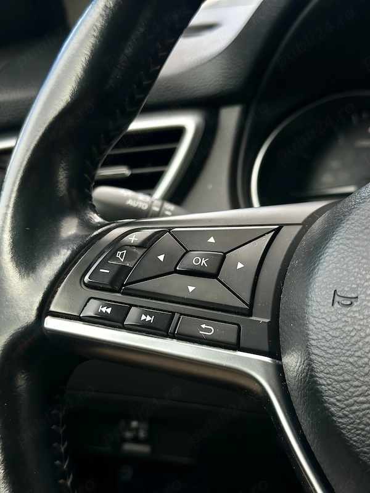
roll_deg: +2.1
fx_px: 684
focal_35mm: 48
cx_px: 185
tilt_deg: -16.0
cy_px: 246
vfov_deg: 39.7
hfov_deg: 30.3
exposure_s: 1/690
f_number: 1.78
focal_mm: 6.86
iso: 80
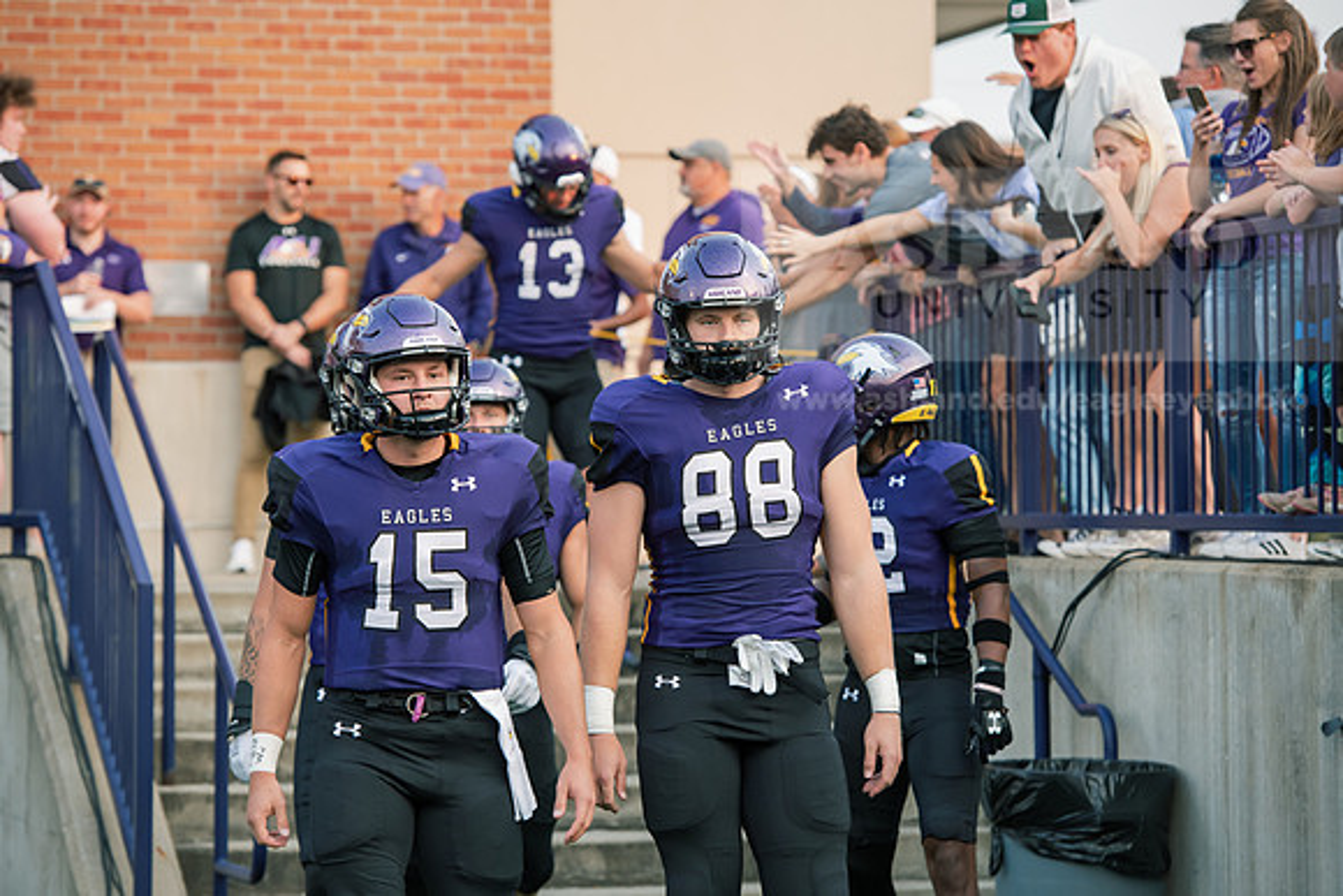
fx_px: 5597
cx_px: 672
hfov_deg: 13.7
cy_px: 448
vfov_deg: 9.2
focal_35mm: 150
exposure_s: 1/400
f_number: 4.5
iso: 800
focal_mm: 150
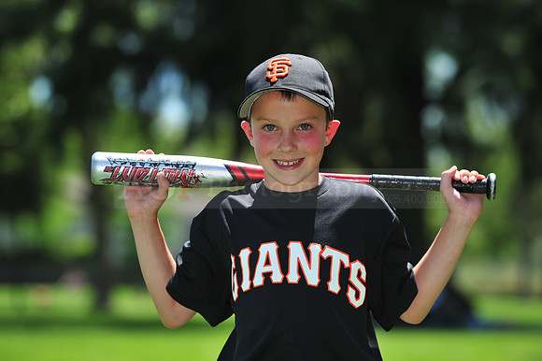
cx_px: 271
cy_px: 180
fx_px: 3009
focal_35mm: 200
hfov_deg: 10.3
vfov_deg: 6.9
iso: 200
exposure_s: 1/800
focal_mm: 200
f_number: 5.6
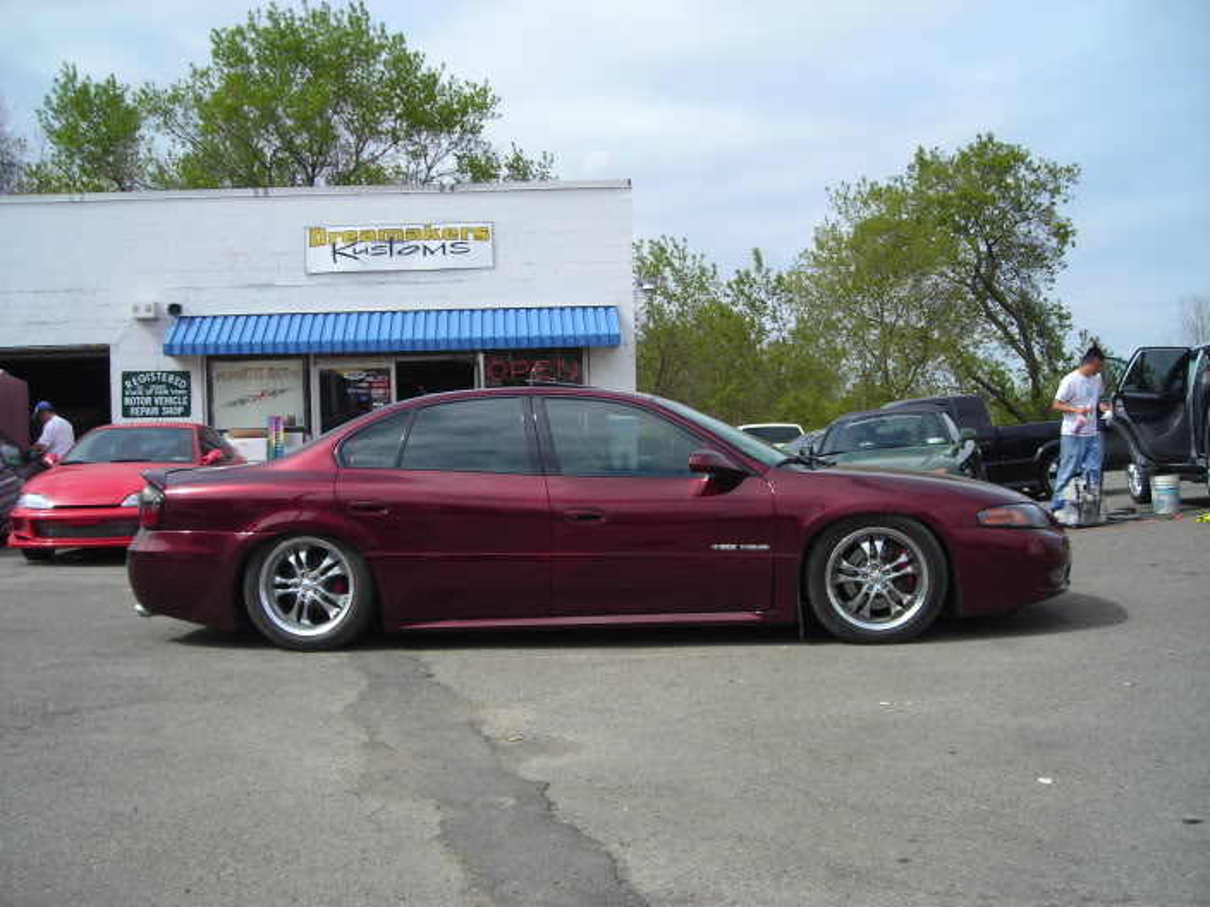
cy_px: 454
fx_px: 1328
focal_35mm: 38
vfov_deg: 37.7
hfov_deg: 49.0
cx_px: 605
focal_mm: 6.3
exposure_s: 1/215
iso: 50
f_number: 6.4
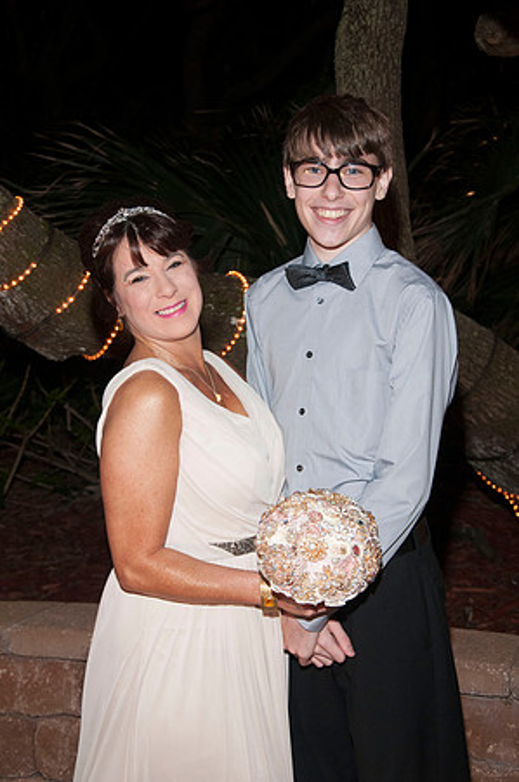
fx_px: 1463
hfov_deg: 20.1
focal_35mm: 68
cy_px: 391
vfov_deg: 29.9
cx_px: 260
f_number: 5.6
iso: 400
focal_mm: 45
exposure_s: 1/30
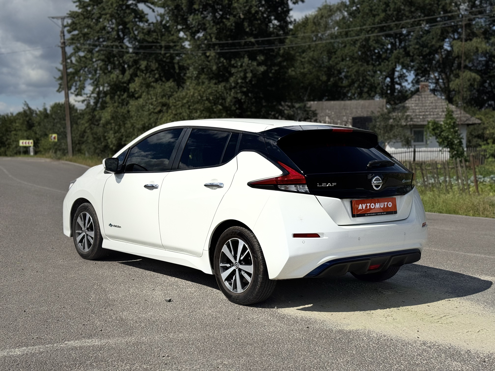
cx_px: 248
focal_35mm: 48
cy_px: 186
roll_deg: +0.6
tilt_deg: -3.3
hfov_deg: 39.7
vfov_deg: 30.3
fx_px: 686
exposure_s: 1/15385
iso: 50
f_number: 1.78
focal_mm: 6.76
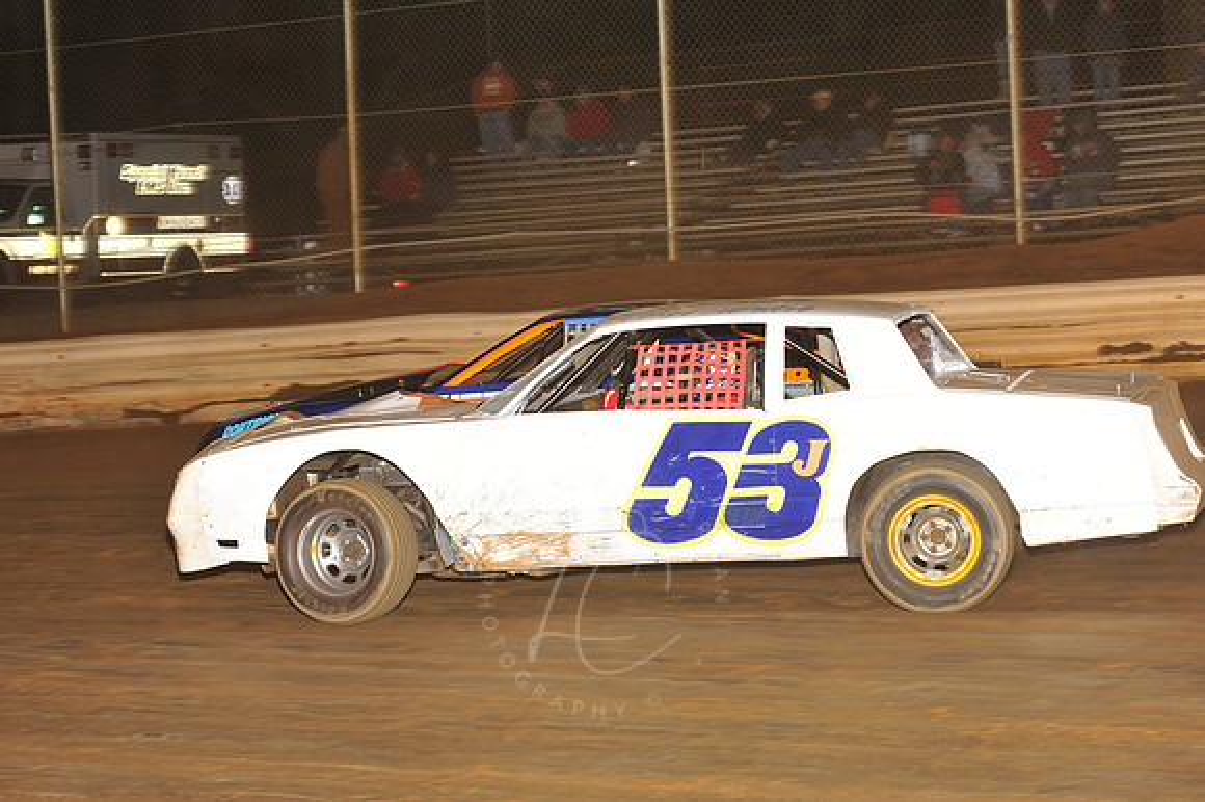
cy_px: 401
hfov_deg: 22.2
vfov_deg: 14.8
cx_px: 602
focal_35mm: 92
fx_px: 3078
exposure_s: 1/250
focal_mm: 92
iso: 800
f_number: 6.3
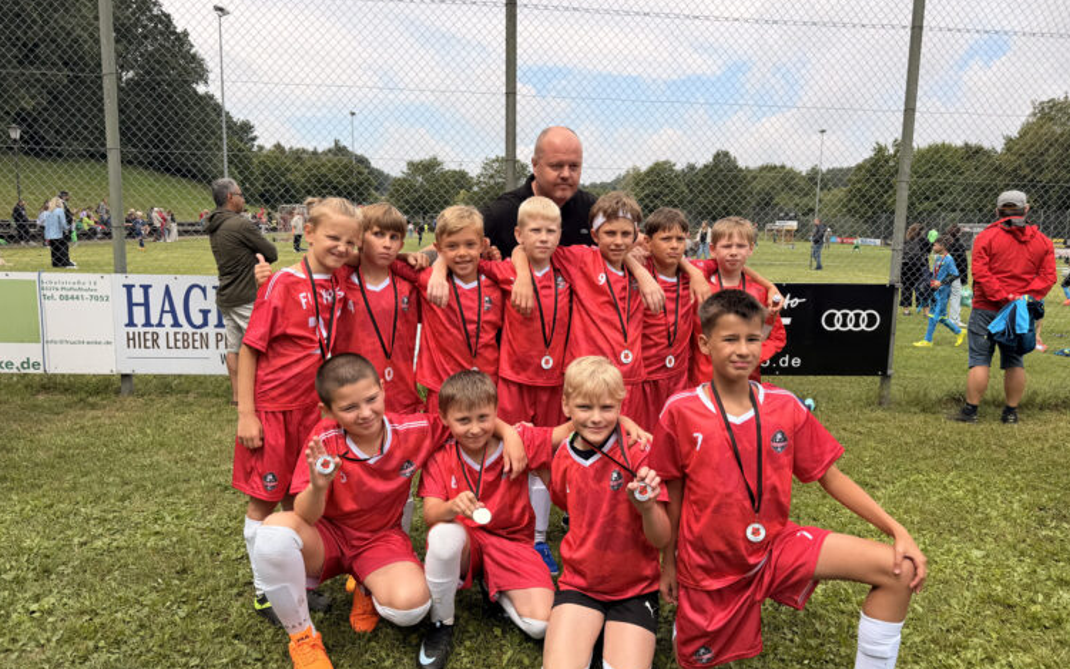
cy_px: 344
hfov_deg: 70.4
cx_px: 543
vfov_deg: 47.6
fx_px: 758
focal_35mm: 26
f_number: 1.78
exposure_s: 1/2703
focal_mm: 6.76
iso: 80
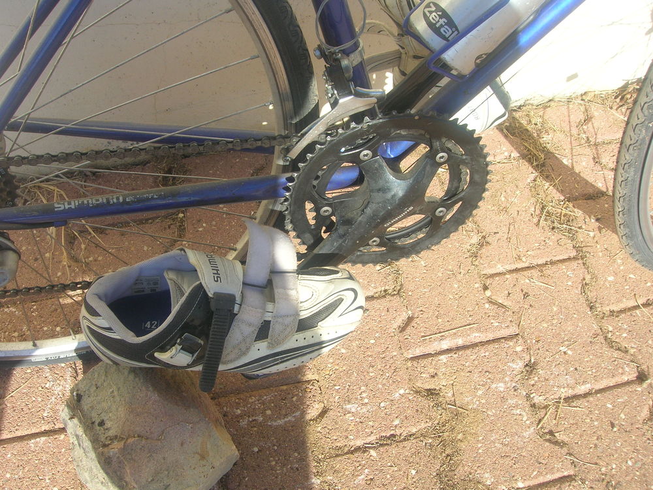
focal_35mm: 34
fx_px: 641
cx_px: 326
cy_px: 245
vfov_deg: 41.8
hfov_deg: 54.0
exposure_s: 1/167
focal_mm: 5.7
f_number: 4.9
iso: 50
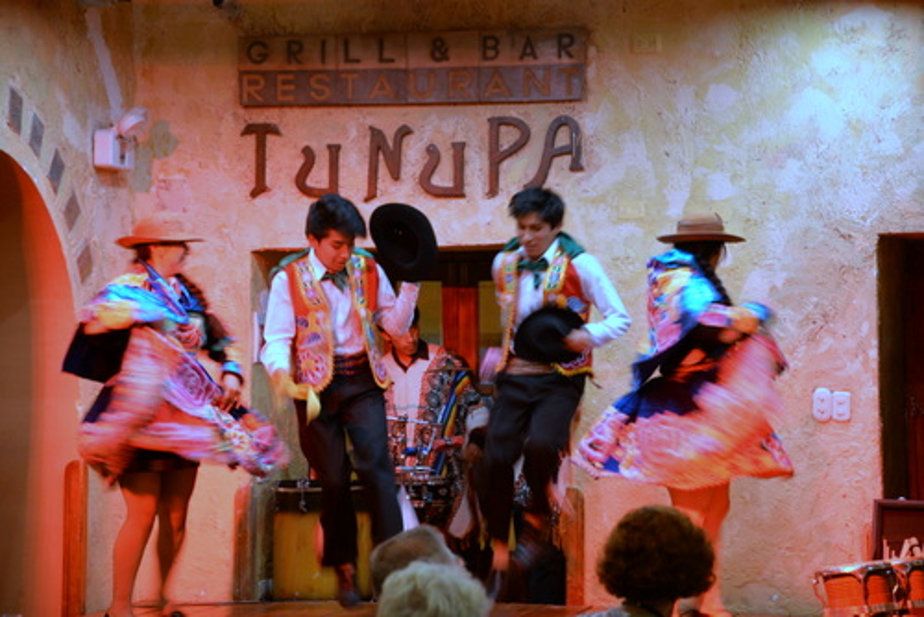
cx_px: 462
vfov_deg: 12.2
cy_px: 308
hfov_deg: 18.3
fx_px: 2876
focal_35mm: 112
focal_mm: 112
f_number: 5.3
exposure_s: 1/25
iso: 1600
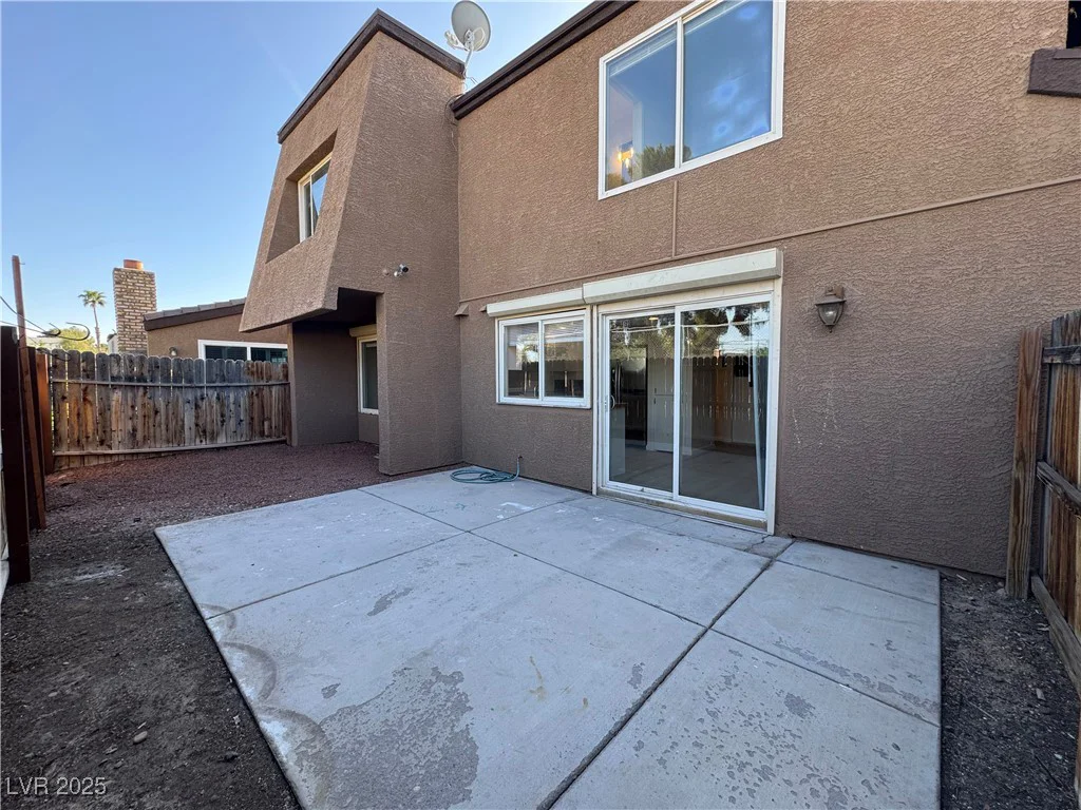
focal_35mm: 14
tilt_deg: -4.1
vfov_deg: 85.7
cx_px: 540
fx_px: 437
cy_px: 405
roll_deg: -0.4
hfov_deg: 102.1
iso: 40
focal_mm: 2.22
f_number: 2.2
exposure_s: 1/193
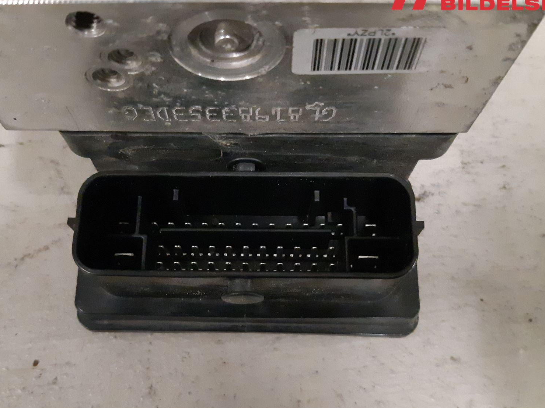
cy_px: 230
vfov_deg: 39.6
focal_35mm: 36
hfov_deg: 51.2
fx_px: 567
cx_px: 240
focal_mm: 3.93
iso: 800
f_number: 1.7
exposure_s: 1/100
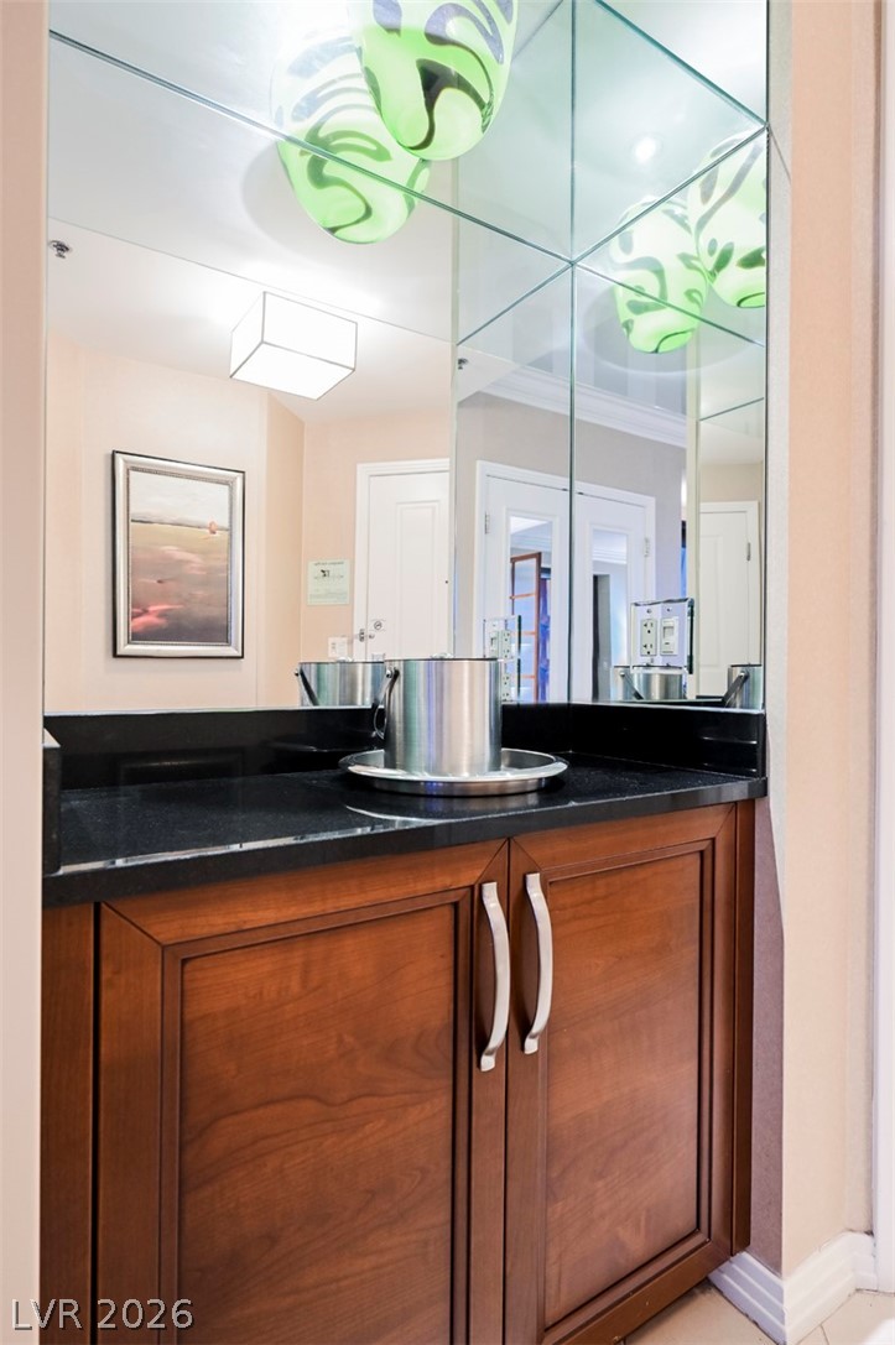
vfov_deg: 90.0
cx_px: 448
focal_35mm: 18
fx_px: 672
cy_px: 672
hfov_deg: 67.3
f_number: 5.6
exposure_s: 1/10
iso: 1600
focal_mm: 18
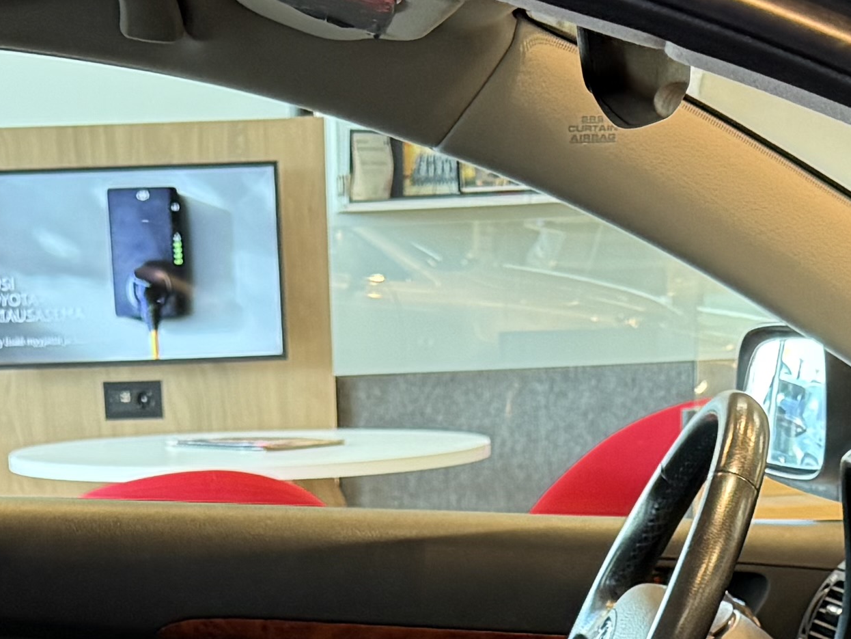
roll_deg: +1.8
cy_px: 1212
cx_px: 389
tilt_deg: -19.7
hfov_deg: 17.9
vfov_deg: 12.2
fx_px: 2705
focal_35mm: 110
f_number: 1.78
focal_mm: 6.76
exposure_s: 1/50
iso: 250
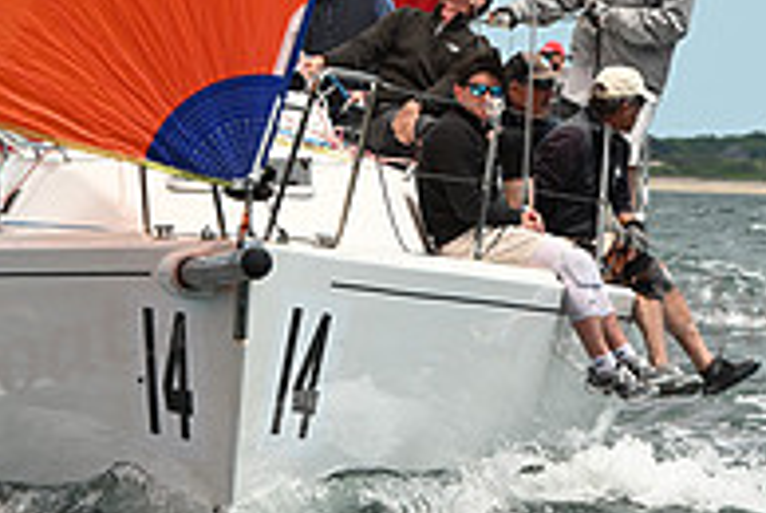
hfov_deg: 4.1
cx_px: 446
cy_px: 116
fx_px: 10825
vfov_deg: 2.7
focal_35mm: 508
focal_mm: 170
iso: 320
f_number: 10
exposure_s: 1/1000
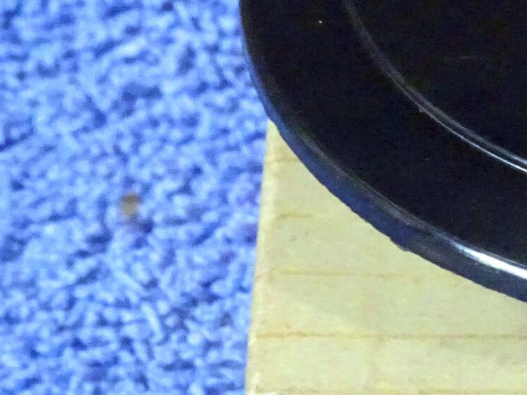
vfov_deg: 6.5
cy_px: 217
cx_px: 669
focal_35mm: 228
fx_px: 3472
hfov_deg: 8.6
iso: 1600
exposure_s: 1/25
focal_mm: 11.32
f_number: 4.5
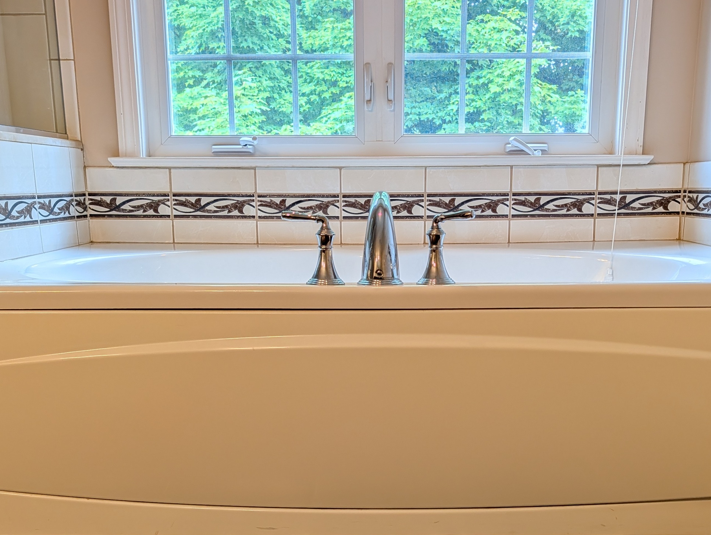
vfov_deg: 37.1
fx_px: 782
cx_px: 363
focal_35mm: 38
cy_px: 388
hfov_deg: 48.9
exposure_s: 1/120
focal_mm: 6.9
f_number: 1.68
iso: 21
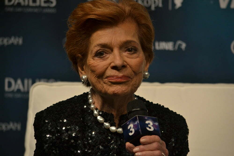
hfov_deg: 10.5
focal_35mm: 195
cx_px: 117
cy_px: 78
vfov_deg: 7.0
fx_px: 1268
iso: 400
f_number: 4.8
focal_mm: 130
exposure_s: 1/125
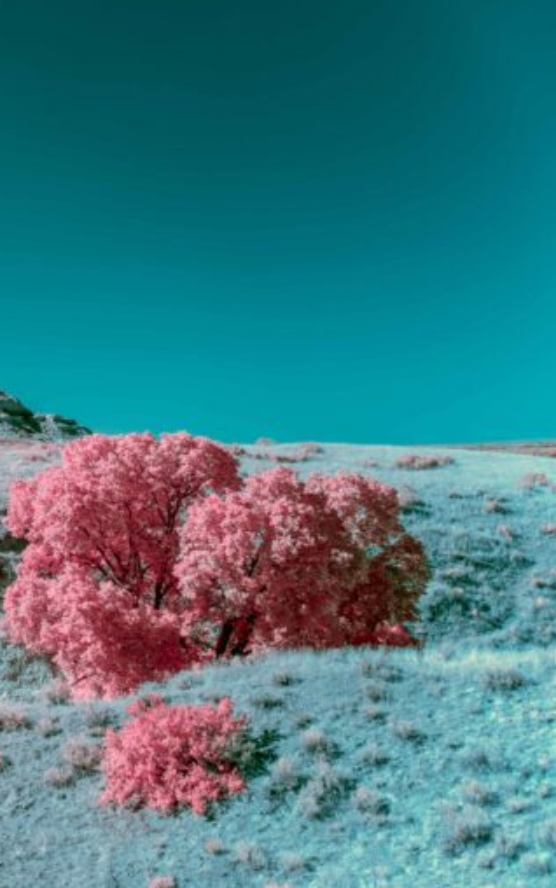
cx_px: -110
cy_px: 442
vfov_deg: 35.7
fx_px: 1380
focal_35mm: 57
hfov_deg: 21.2
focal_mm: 37
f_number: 2.8
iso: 100
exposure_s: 1/3200
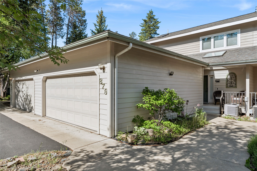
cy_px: 86
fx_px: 157
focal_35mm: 22
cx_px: 128
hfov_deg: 78.6
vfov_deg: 57.2
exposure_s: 1/640
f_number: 6.3
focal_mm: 15
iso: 100
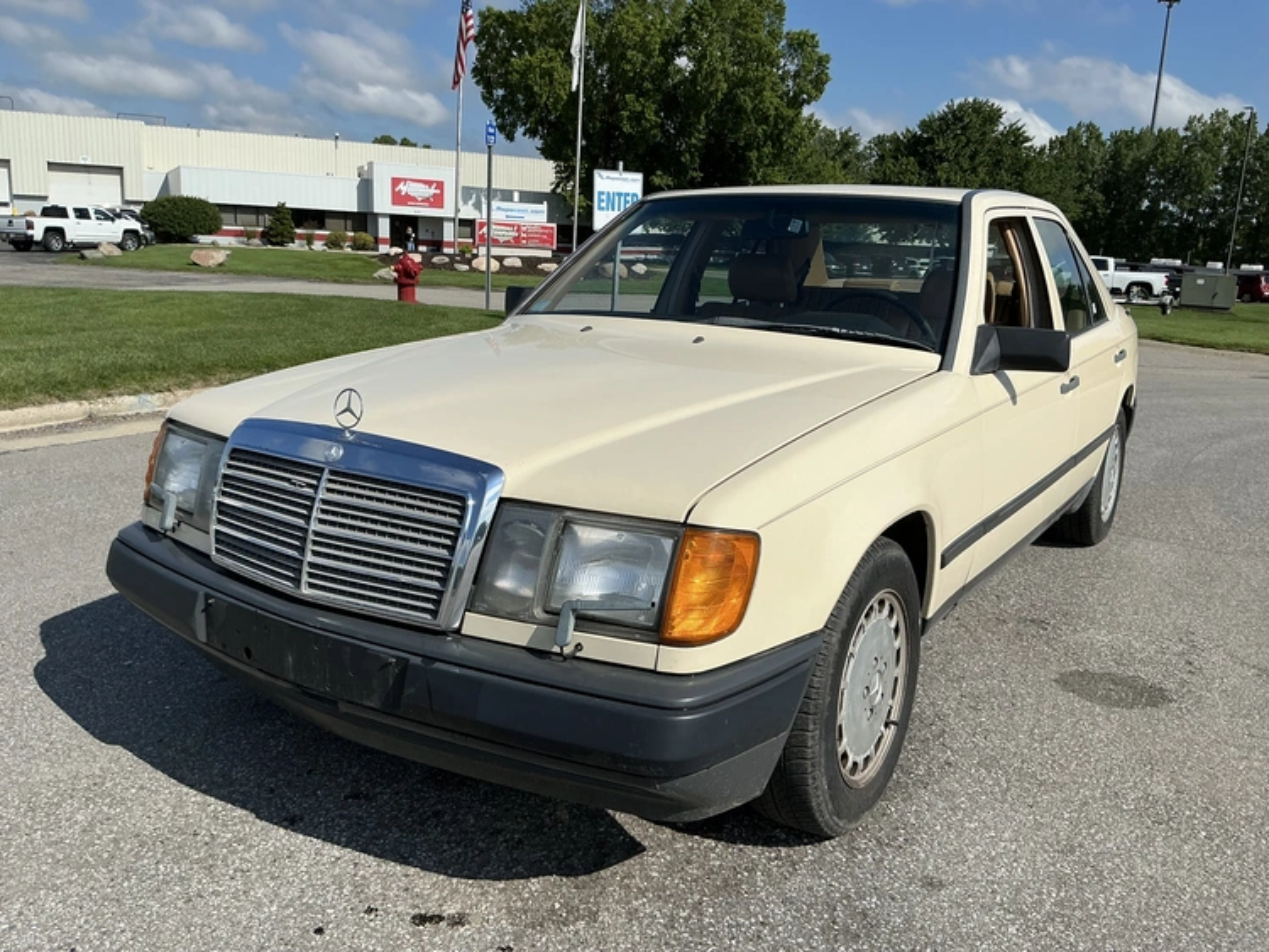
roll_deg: -1.9
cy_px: 476
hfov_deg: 63.4
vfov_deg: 49.8
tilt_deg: -11.5
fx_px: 1027
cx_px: 634
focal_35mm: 28
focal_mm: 3
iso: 25
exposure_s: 1/4065
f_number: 1.8
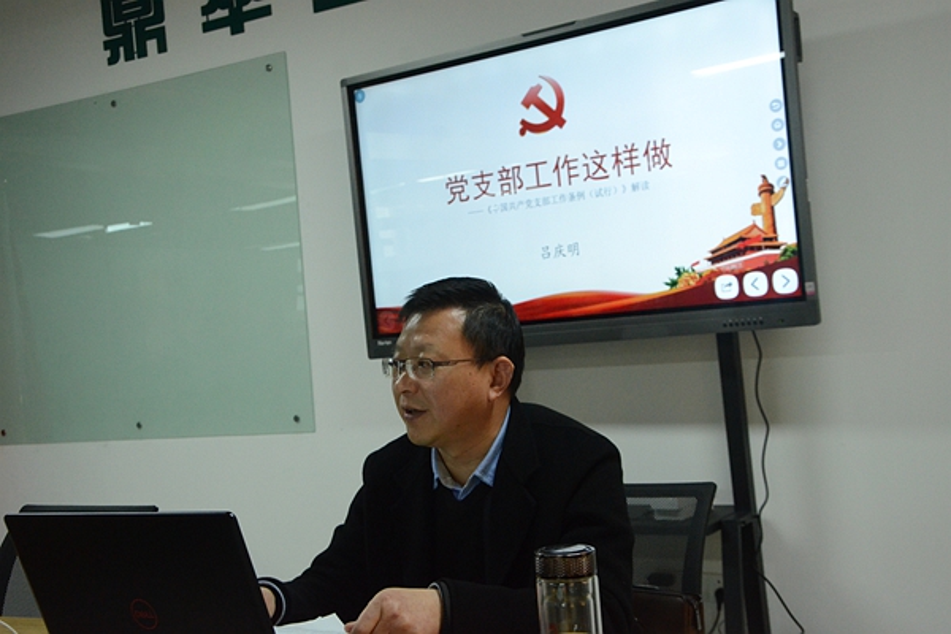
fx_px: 1268
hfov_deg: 41.1
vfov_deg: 28.1
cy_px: 317
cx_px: 476
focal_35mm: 48
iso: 3200
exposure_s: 1/125
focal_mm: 32
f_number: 5.6
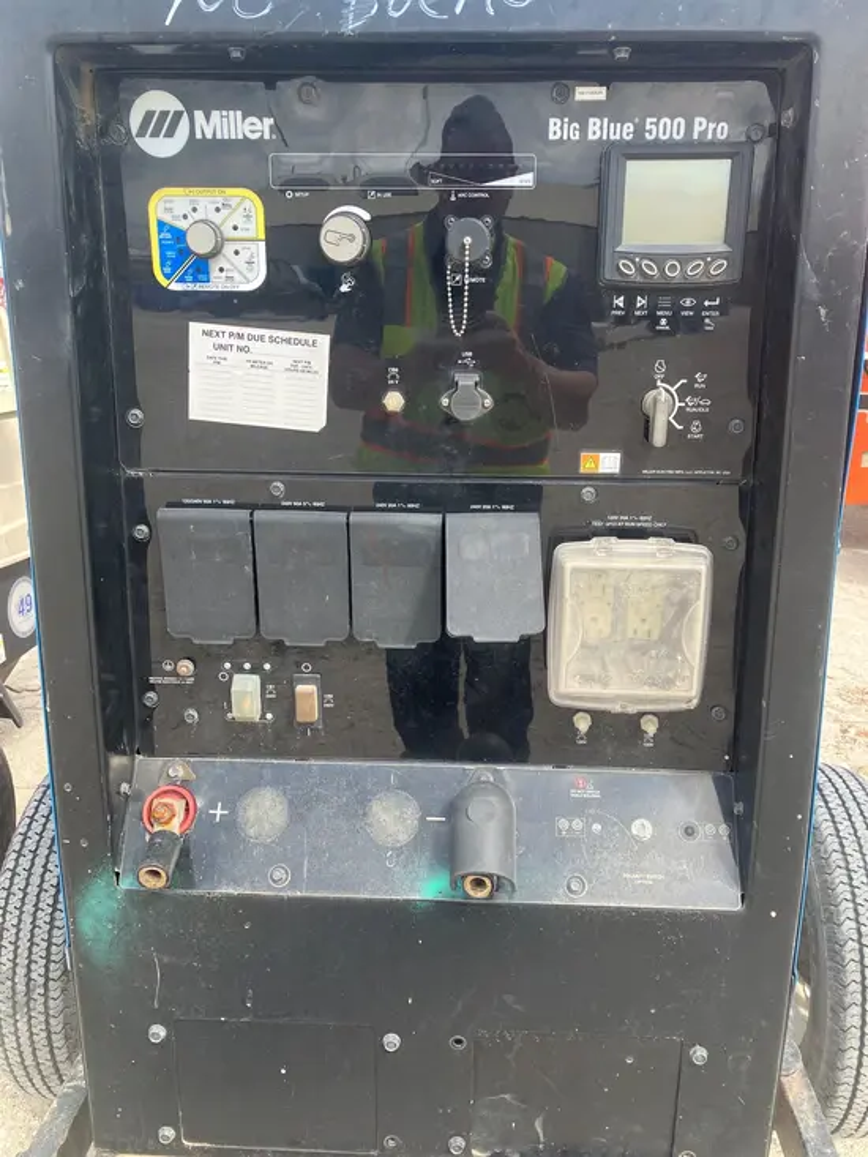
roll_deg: -0.8
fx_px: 936
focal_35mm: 28
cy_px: 578
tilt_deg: -16.7
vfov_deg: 63.4
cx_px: 434
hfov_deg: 49.8
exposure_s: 1/486
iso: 32
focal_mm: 3.99
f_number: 1.8
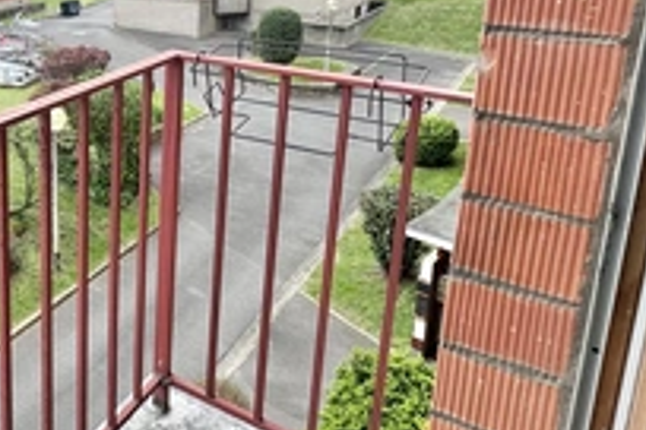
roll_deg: +1.1
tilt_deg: -12.5
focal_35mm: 38
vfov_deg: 33.5
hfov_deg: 44.0
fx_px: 682
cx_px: 14
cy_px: 57
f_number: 2.2
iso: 40
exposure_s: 1/302
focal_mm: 2.22
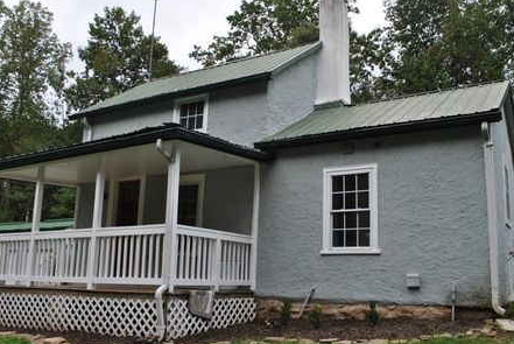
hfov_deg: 55.7
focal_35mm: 34
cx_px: 266
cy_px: 189
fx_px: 486
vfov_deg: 38.9
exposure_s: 1/160
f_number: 6.3
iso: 100
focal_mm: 20
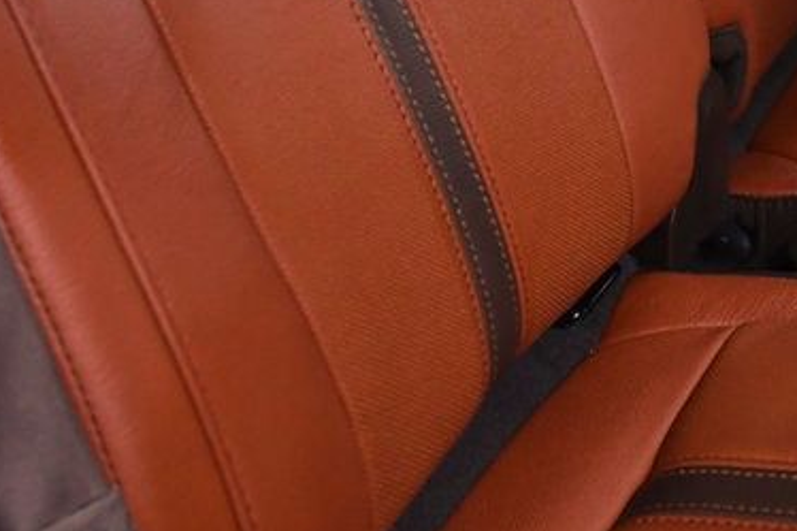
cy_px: -189
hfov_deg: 26.7
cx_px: 669
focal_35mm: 74
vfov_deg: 17.1
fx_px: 1637
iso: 1250
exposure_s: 1/160
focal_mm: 18
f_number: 4
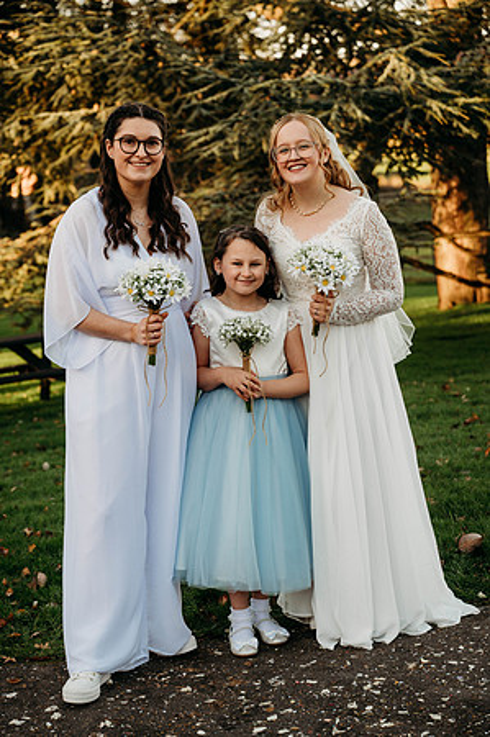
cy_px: 368
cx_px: 245
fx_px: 1371
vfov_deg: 30.1
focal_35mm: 67
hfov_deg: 20.3
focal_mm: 67
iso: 100
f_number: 4
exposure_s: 1/320
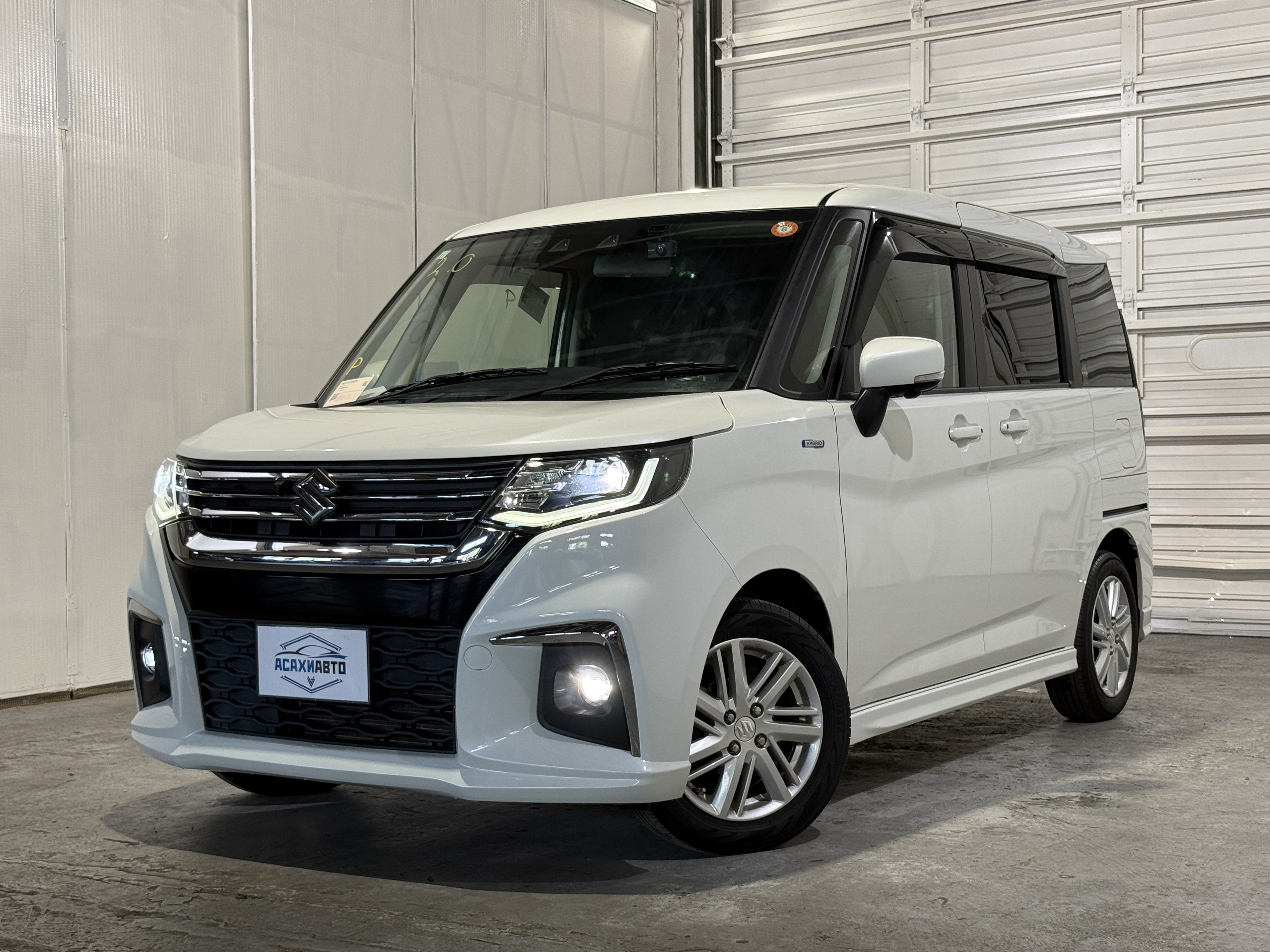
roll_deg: +0.3
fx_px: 1798
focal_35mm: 49
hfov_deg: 38.9
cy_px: 474
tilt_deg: -0.1
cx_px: 644
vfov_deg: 29.7
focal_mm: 6.76
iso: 80
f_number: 1.78
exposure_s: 1/60
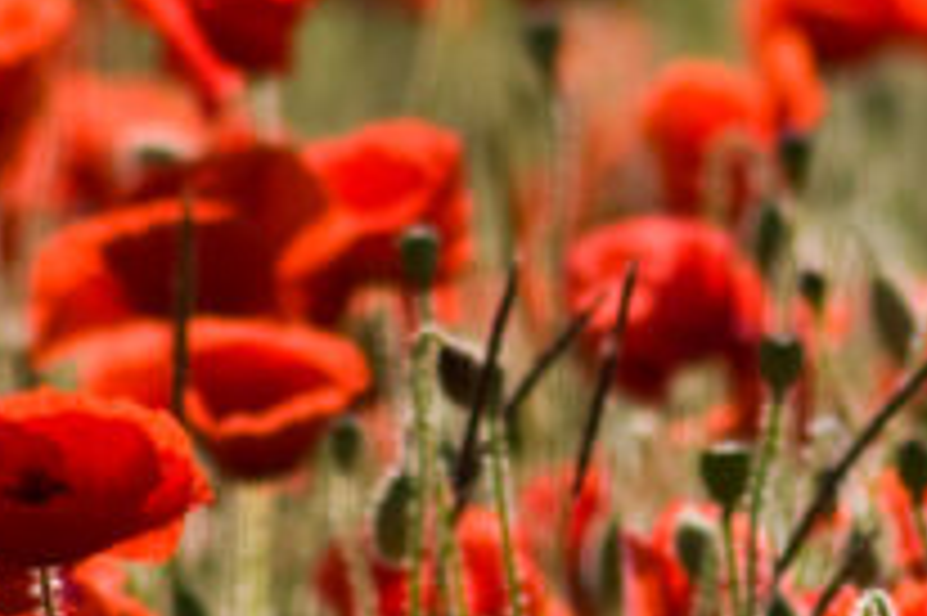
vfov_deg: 0.8
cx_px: 652
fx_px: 42195
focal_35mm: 1640
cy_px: 567
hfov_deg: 1.3
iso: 200
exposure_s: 1/400
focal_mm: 220
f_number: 9
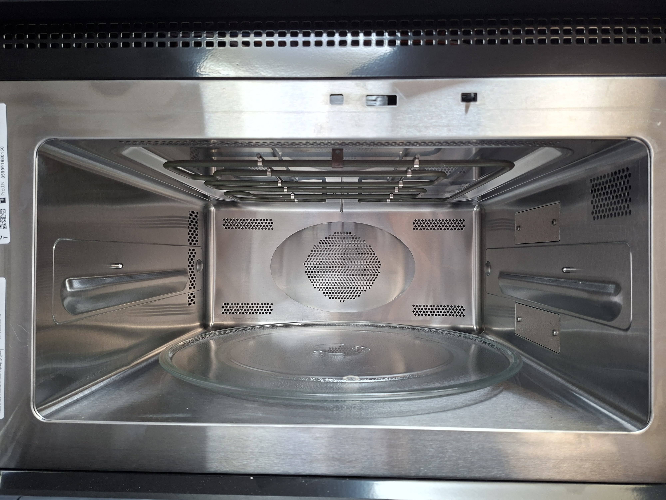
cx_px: 333
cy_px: 250
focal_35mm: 23
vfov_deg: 58.9
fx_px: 443
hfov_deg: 73.9
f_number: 1.8
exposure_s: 1/50
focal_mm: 5.54
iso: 200
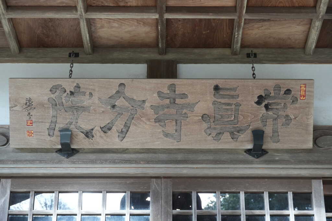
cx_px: 166
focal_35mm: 80
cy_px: 110
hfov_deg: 25.5
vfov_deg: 17.2
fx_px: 733
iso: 1600
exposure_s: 1/160
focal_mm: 53
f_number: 5
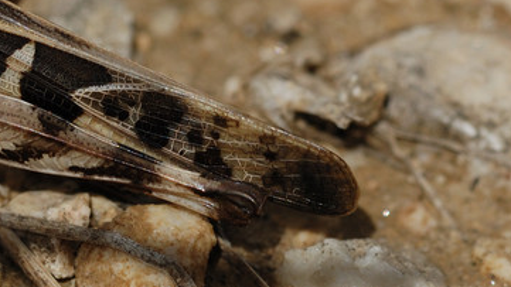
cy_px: -8
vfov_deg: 2.8
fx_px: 5953
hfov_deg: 4.9
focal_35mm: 439
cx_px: -14
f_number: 10
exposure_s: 1/1250
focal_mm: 105
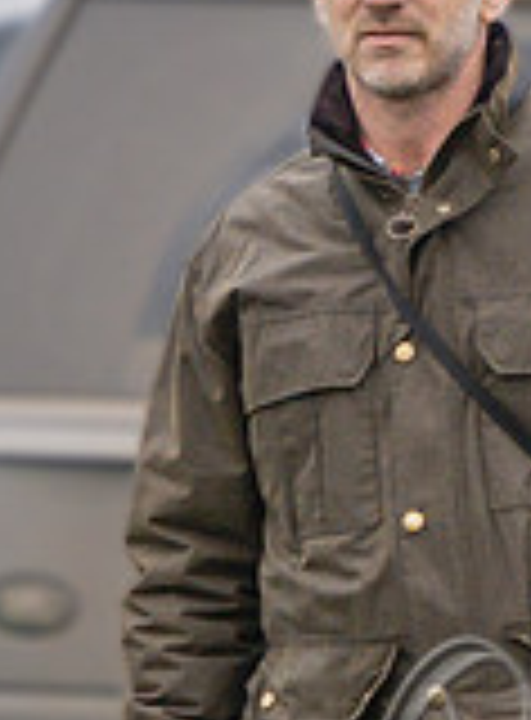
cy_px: 1495
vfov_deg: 0.9
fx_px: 43729
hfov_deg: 0.7
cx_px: 276
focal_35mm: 2115
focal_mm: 185
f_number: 2.8
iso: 640
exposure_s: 1/640
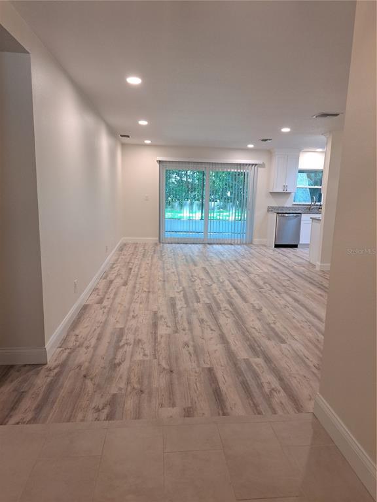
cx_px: 188
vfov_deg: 71.6
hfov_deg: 56.8
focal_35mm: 24
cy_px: 251
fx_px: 349
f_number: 1.8
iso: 160
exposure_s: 1/60
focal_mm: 5.23
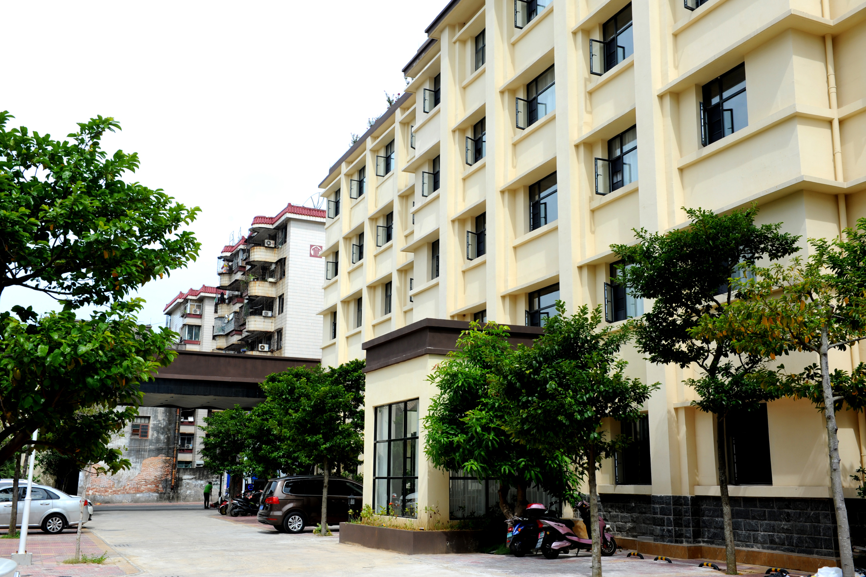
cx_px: 433
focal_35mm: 38
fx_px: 914
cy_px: 288
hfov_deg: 50.7
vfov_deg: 35.0
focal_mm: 38
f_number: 9
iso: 200
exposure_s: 1/320
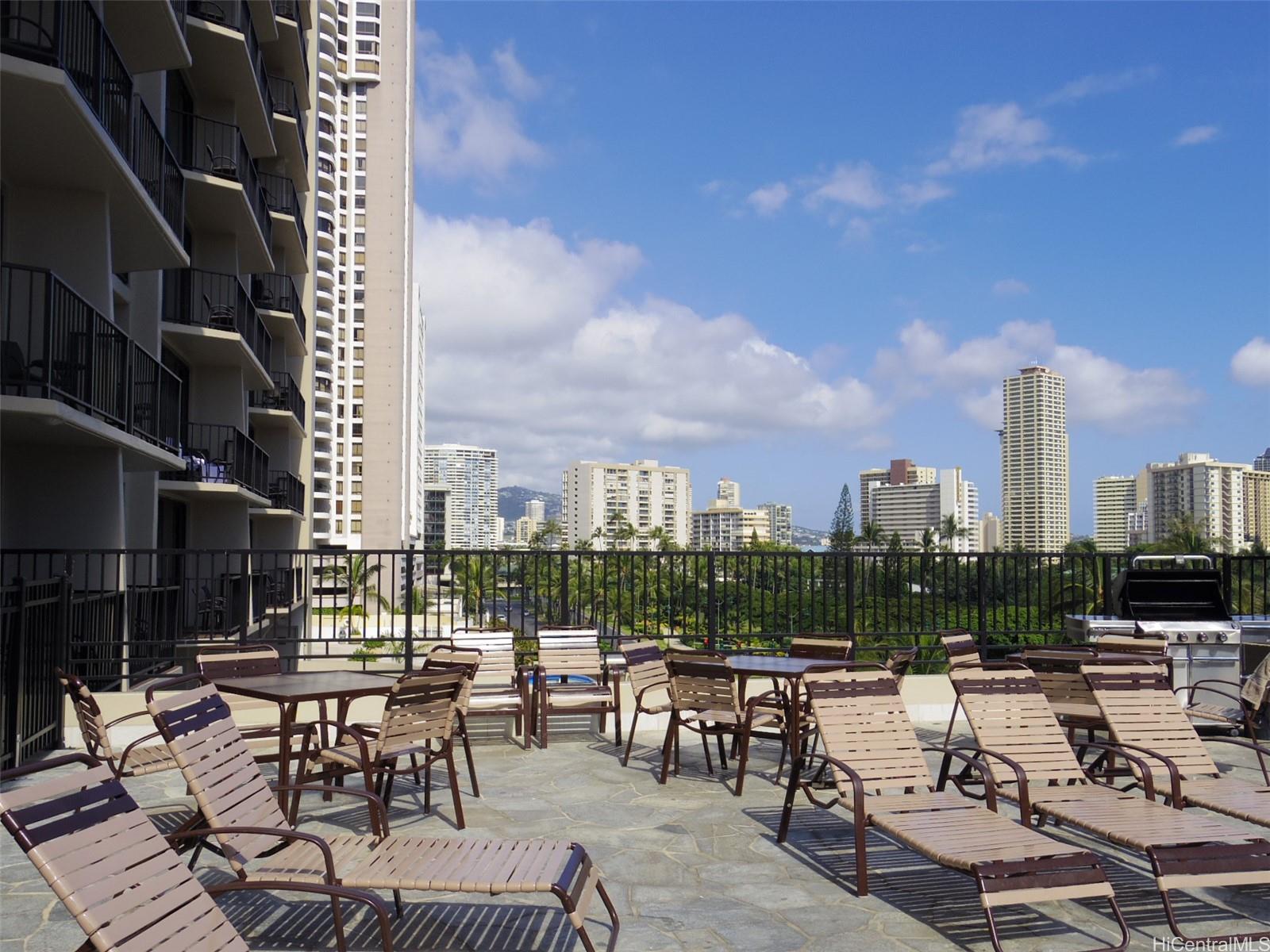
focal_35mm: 31
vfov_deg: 45.4
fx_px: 1137
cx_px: 635
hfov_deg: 58.4
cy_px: 476
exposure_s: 1/250
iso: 100
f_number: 4.5
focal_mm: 6.7
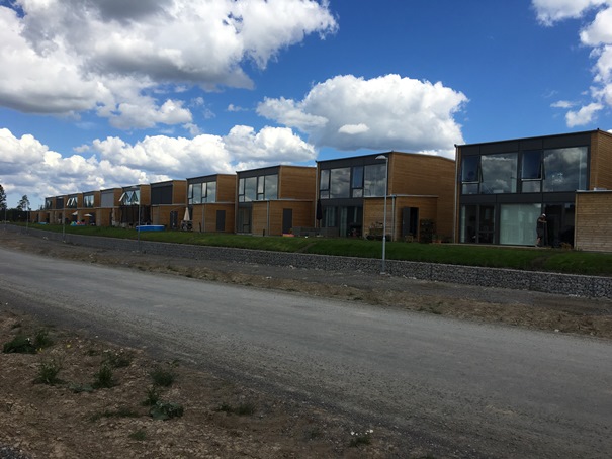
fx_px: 513
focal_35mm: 29
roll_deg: -1.7
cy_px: 230
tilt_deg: -0.6
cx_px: 306
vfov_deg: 48.2
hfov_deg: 61.6
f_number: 2.2
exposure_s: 1/2079
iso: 25
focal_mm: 4.15
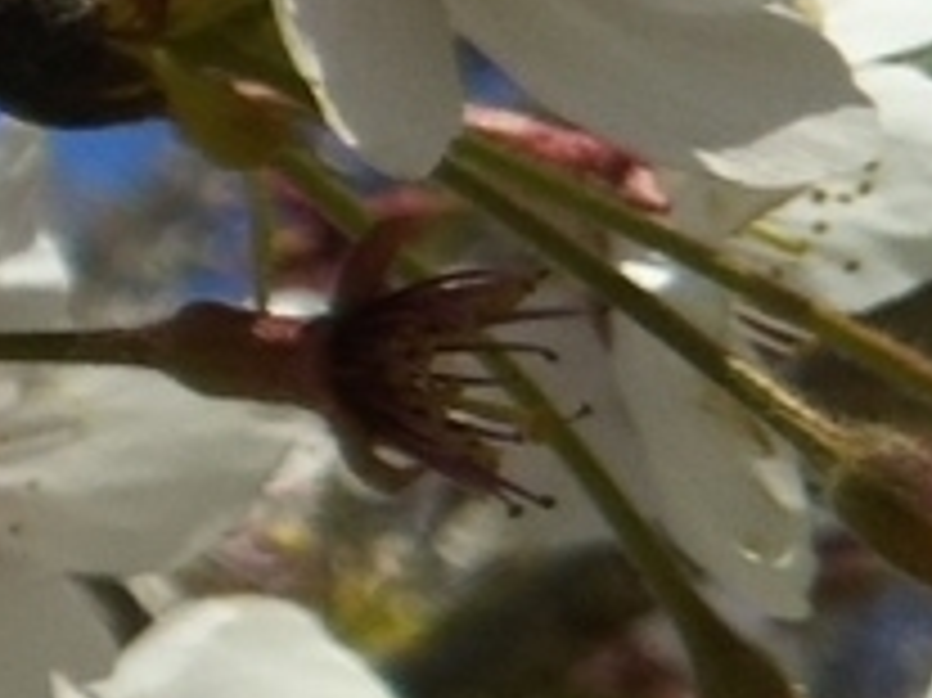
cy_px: 36
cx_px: -1360
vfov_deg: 8.5
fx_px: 4682
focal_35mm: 174
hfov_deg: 9.9
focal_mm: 4
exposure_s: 1/1413
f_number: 2.2
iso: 25
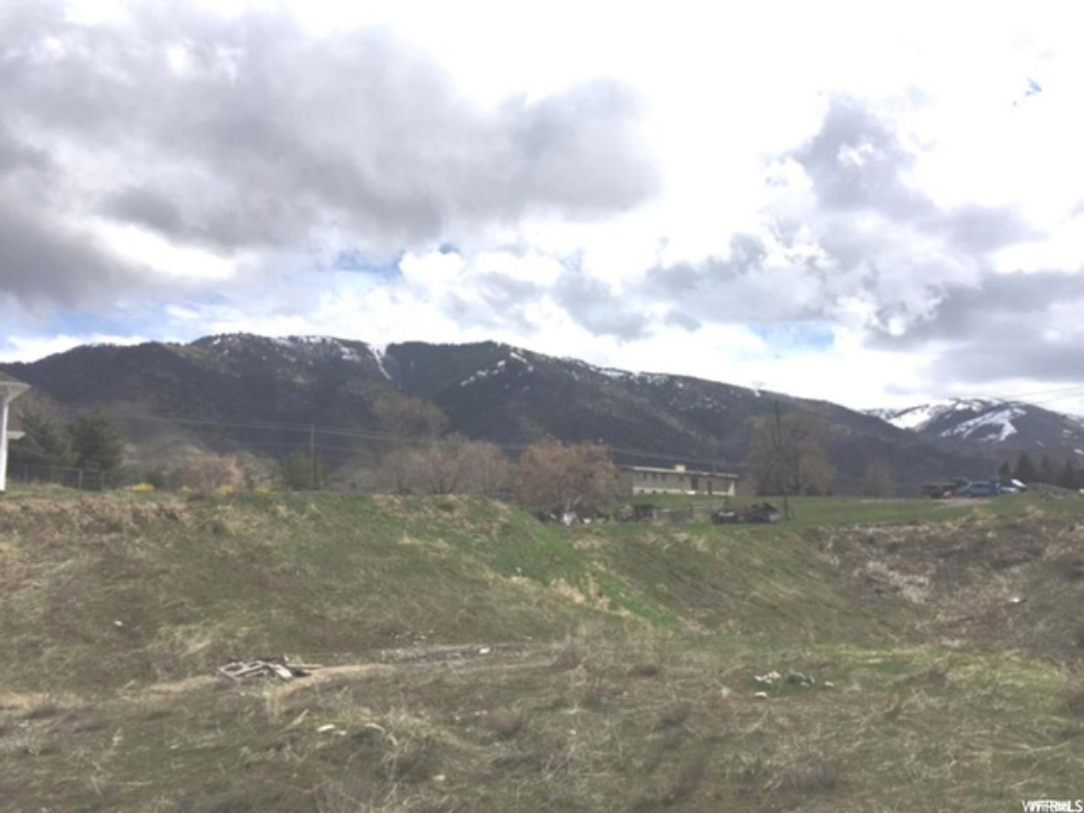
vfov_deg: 48.2
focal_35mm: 29
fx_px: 908
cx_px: 542
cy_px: 406
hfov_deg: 61.7
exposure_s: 1/4950
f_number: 2.2
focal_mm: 4.15
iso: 32
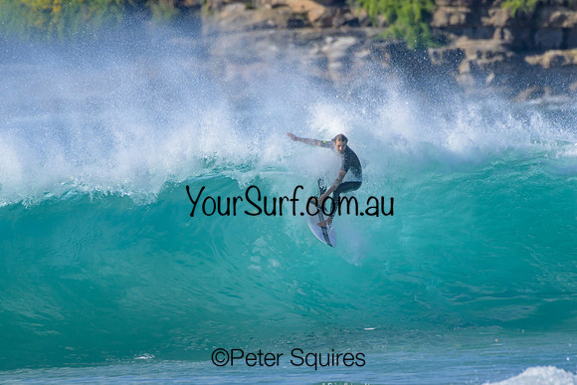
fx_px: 16031
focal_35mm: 1000
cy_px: 192
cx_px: 288
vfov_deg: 1.4
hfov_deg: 2.1
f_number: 11
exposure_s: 1/2000
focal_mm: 1000
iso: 1400
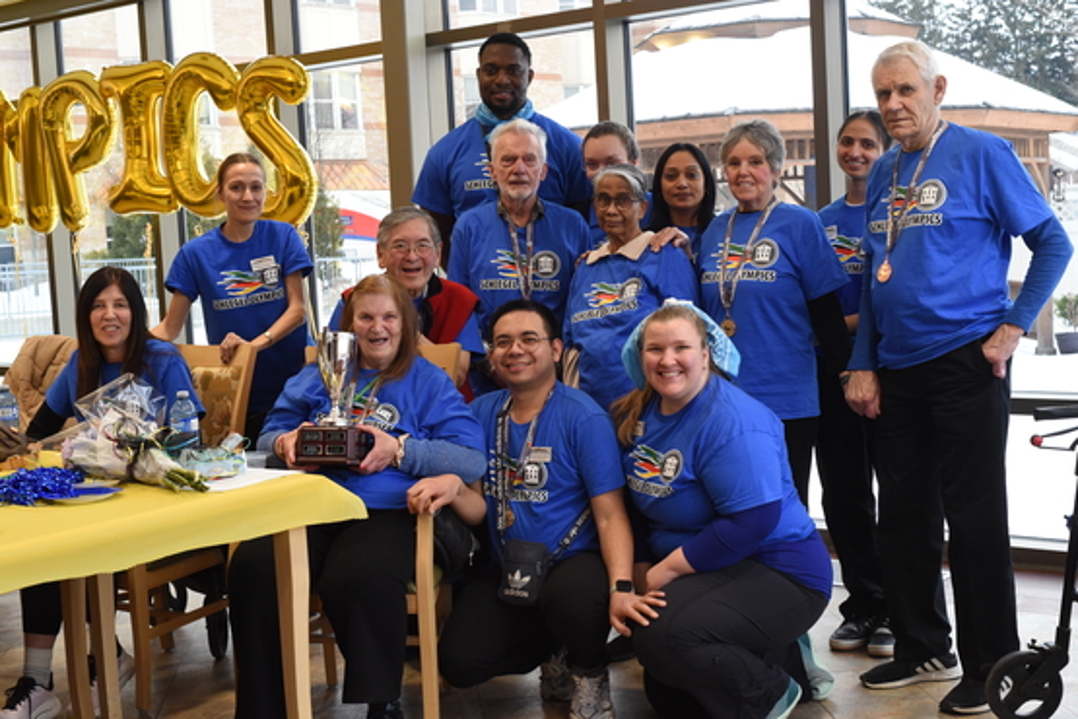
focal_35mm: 50
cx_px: 539
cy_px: 360
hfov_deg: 39.6
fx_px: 1497
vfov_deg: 27.0
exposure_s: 1/200
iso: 2500
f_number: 8
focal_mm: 50
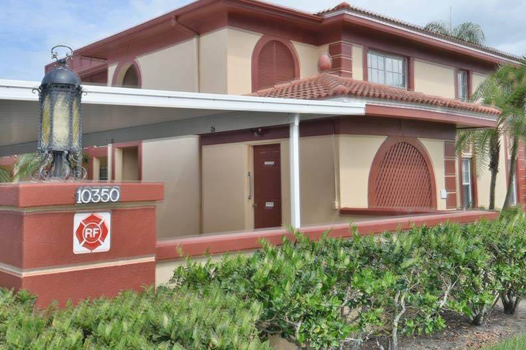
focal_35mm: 39
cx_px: 255
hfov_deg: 49.6
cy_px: 131
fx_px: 570
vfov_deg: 34.0
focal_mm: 20
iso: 400
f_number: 9
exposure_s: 1/400
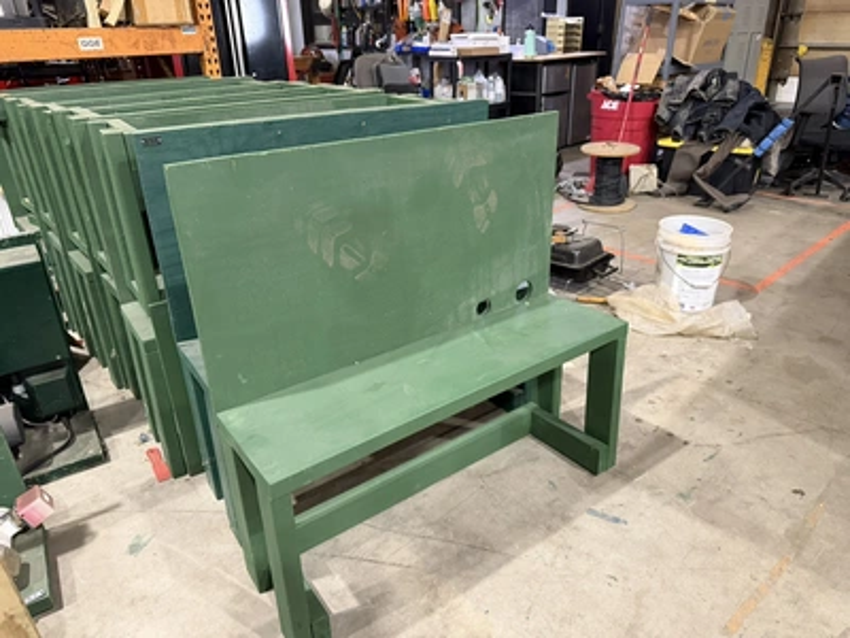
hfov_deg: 71.6
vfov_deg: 56.8
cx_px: 425
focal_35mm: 24
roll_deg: +1.8
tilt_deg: -25.9
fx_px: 589
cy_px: 319
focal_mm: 6.76
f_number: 1.78
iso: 500
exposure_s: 1/60
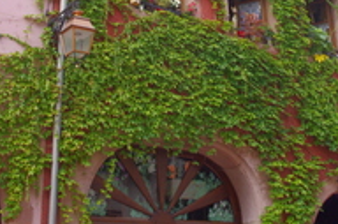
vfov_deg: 18.6
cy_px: 0
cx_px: 188
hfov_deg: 28.5
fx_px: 665
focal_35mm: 71
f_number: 11
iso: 400
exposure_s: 1/50
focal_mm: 23.13
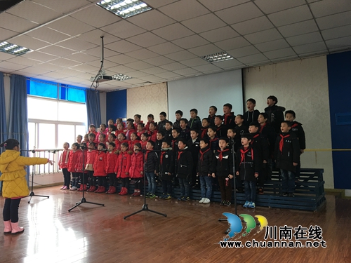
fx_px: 294
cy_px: 132
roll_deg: +0.8
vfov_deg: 48.2
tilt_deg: +4.4
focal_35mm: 29
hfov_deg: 61.7
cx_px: 176
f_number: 2.2
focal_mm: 4.15
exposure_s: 1/33
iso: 50
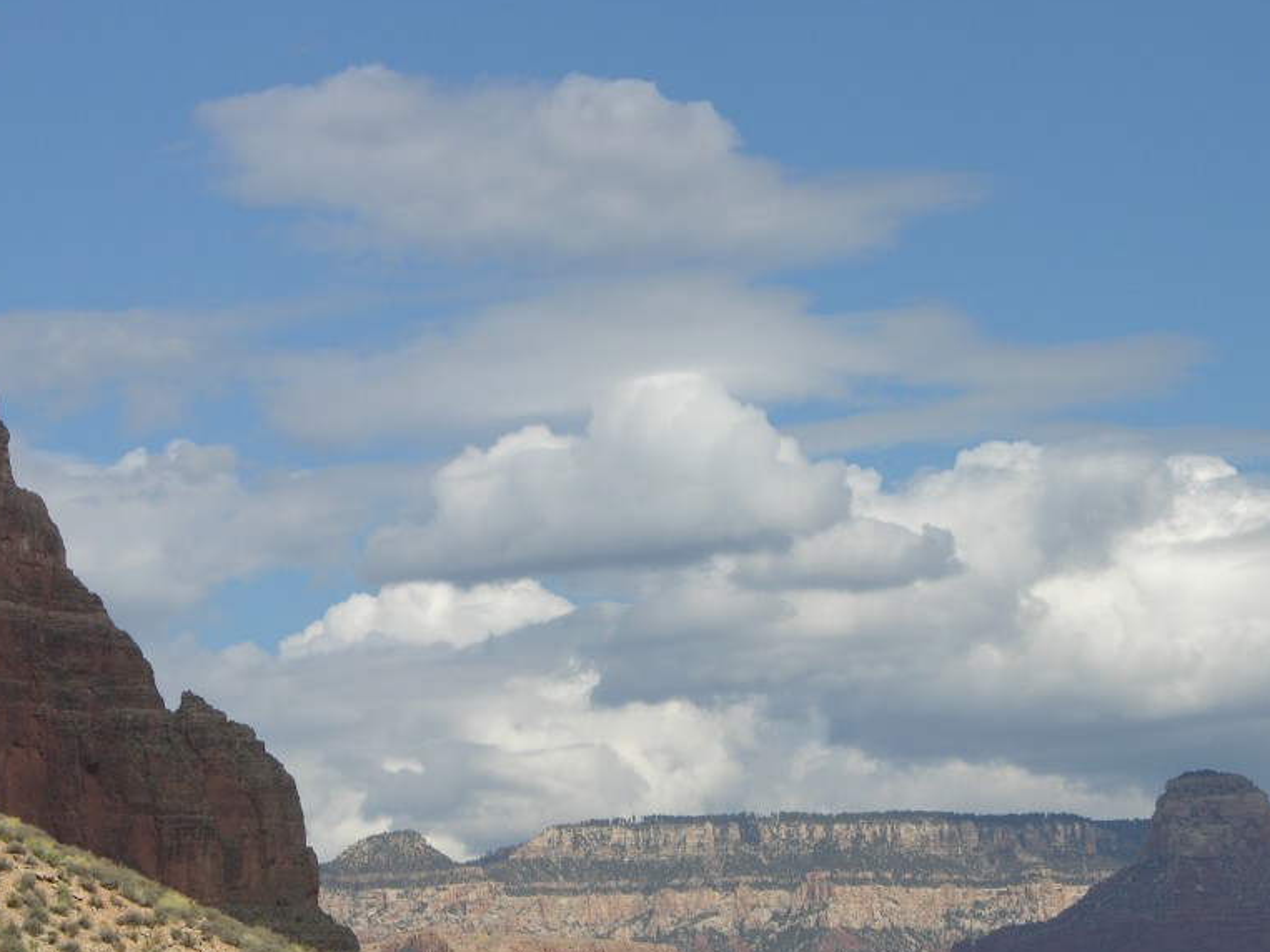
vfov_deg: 9.2
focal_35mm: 161
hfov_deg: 12.3
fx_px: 5906
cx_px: 621
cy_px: 549
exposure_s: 1/424
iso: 50
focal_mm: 29.5
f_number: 5.9
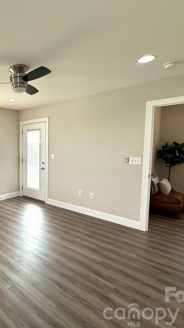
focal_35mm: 21
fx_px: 182
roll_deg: +0.0
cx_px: 10
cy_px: 161
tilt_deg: -4.9
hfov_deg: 46.9
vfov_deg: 83.8
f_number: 2.2
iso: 50
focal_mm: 2.22
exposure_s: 1/151
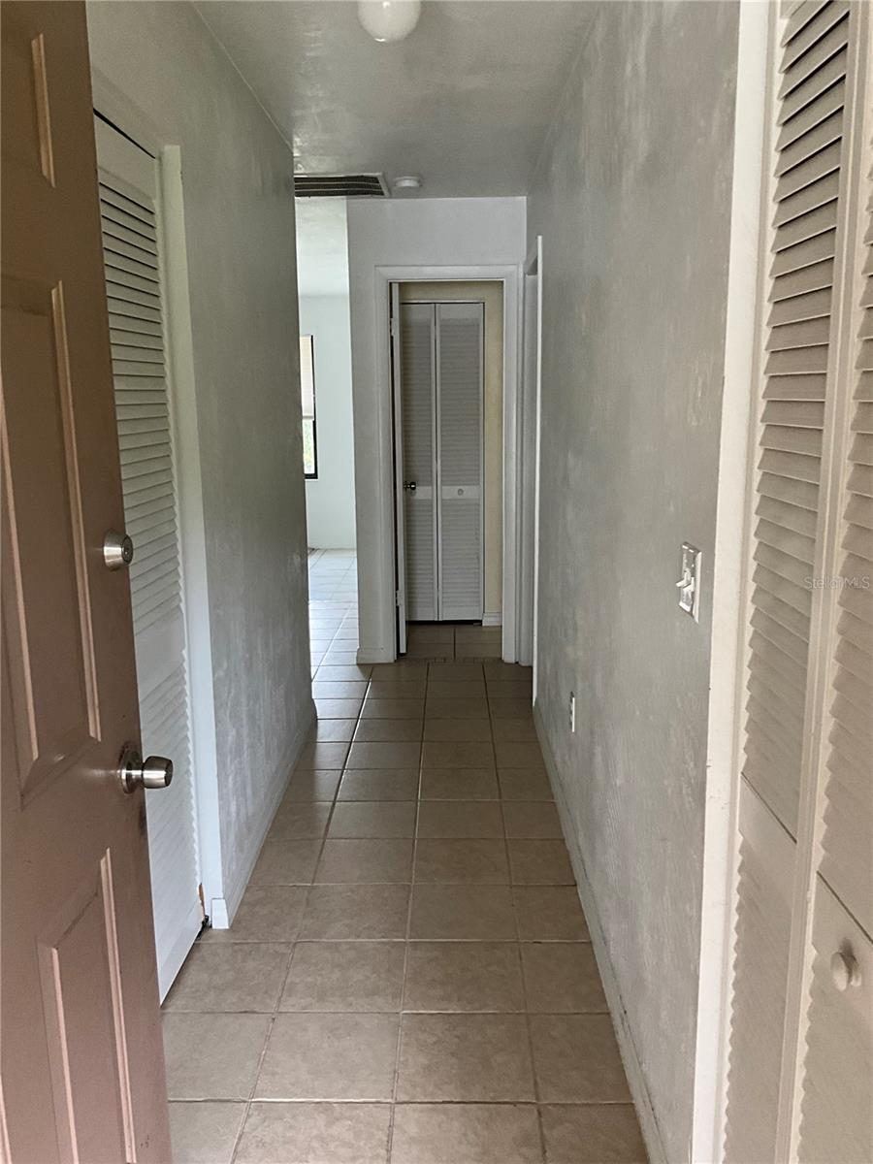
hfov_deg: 48.2
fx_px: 975
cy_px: 582
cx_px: 436
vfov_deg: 61.7
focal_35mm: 29
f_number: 1.8
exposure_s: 1/60
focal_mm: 3
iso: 160
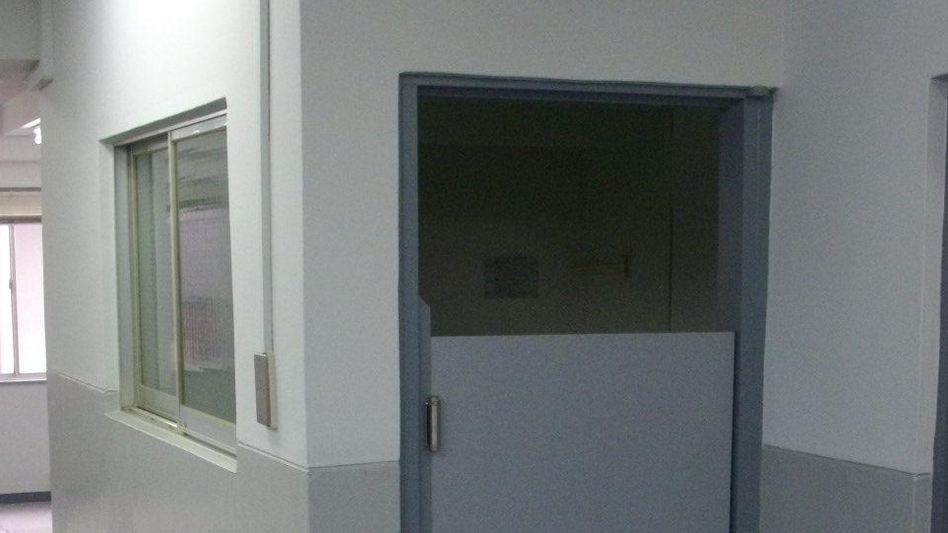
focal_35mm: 67
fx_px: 1684
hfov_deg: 31.4
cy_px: 573
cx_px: 434
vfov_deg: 17.4
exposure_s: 1/80
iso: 200
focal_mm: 6.2
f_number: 2.8
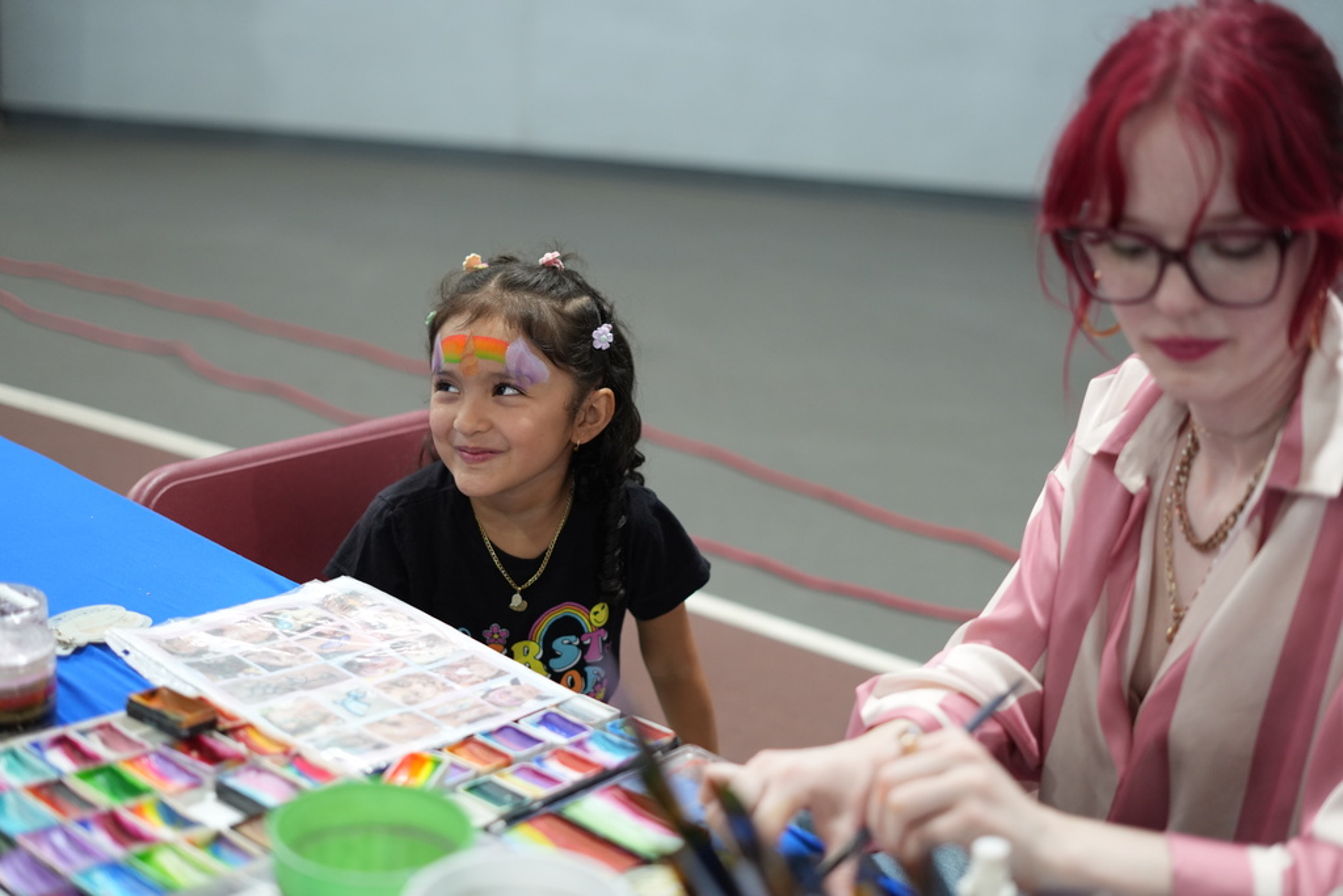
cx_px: 672
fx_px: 1865
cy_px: 448
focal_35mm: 50
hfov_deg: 39.6
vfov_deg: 27.0
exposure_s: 1/160
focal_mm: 50
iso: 1600
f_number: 2.2
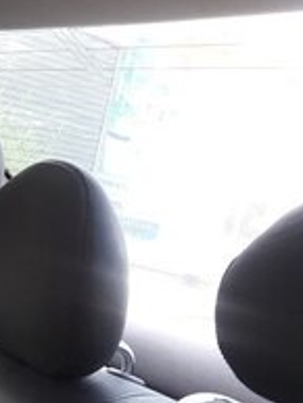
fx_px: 839
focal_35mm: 72
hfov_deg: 20.3
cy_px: 491
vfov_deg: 24.4
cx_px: 73
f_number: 1.9
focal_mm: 3.7
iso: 80
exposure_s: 1/100
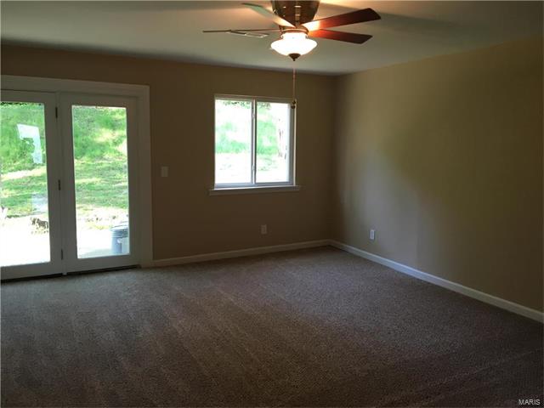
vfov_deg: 48.2
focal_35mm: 29
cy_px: 204
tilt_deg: -8.0
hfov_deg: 61.7
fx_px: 456
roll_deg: -1.7
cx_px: 272
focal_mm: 4.15
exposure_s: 1/30
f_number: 2.2
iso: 64
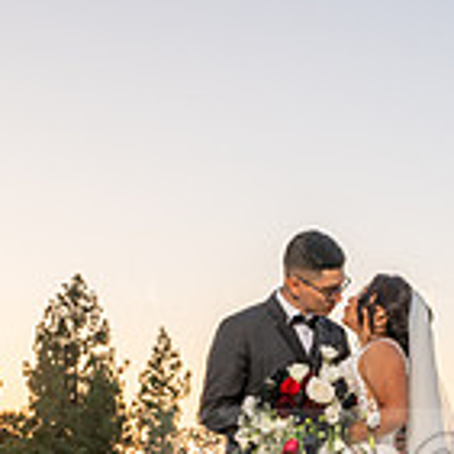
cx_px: 425
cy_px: 485
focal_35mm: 84
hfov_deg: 20.2
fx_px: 1246
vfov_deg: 19.8
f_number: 7.1
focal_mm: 24
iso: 320
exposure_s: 1/160
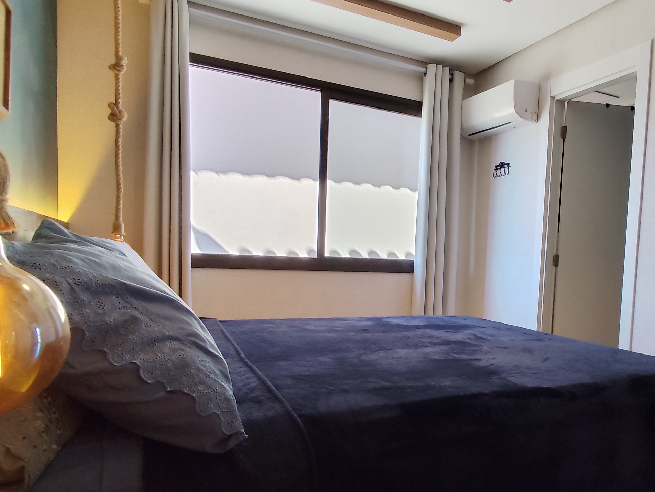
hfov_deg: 63.6
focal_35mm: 27
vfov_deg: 51.0
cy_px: 301
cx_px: 438
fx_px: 511
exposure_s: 1/120
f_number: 2.2
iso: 50
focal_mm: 1.65
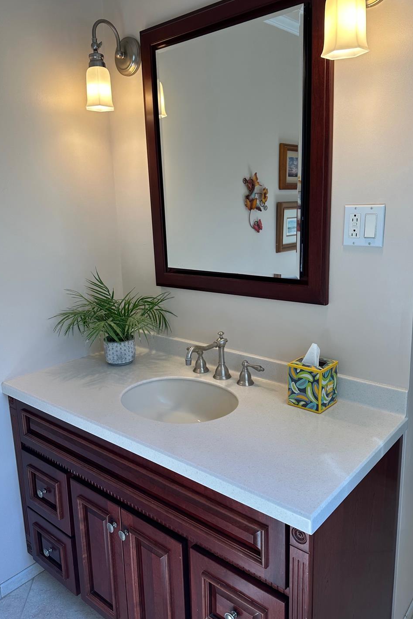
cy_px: 306
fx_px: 464
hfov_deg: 47.9
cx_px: 220
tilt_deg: -12.1
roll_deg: +0.7
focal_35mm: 27
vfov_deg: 67.4
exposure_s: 1/174
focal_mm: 6.86
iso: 64
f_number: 1.78
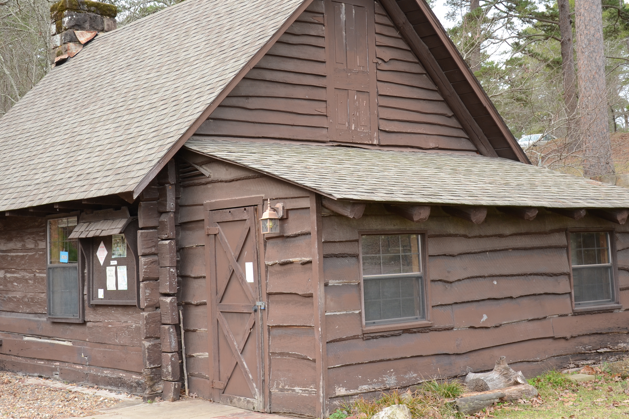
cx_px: 297
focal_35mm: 55
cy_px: 163
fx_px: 961
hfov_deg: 36.2
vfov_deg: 24.6
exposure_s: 1/125
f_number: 5
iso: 200
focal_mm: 28
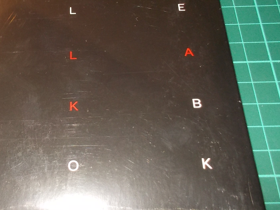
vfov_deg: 30.8
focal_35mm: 47
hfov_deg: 39.7
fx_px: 380
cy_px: 94
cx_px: 82
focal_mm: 4.1
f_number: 3.3
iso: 200
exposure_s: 1/30
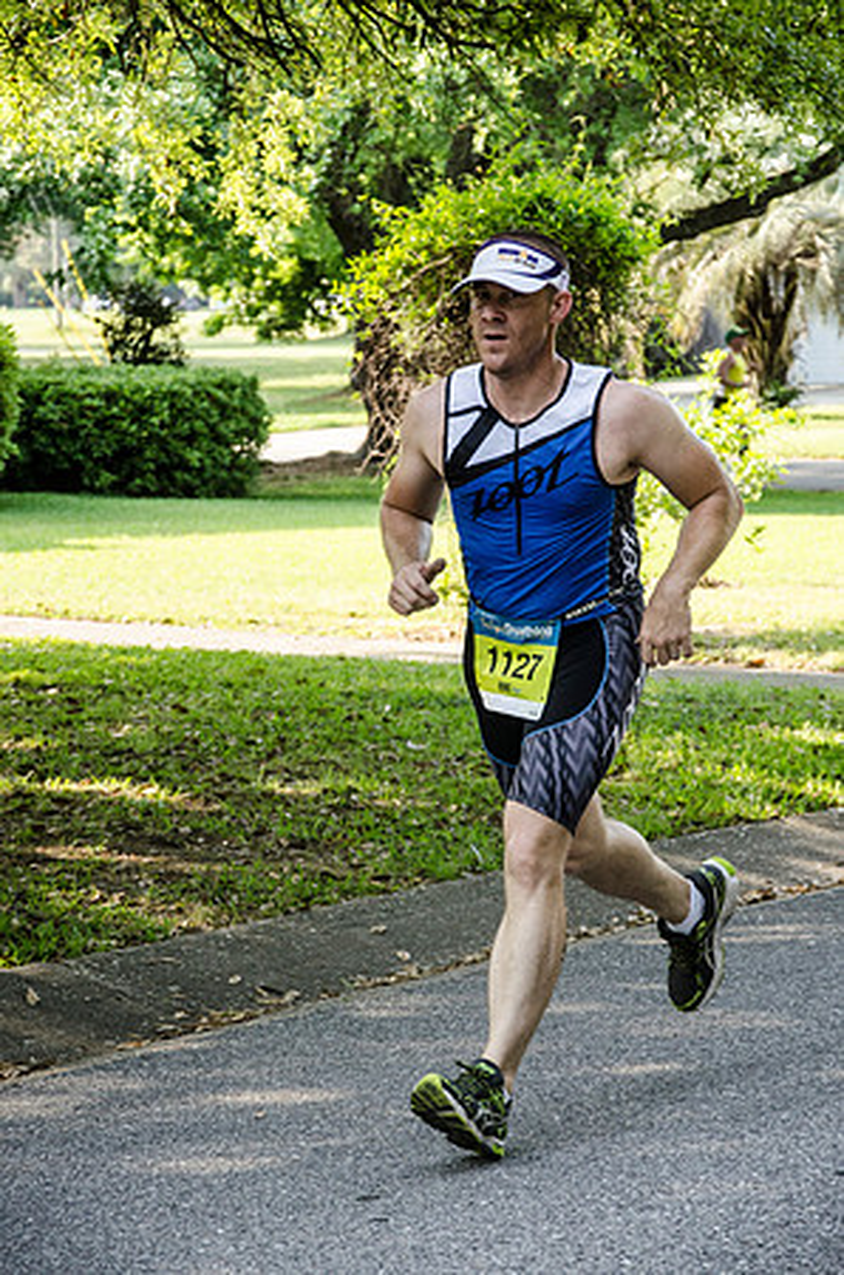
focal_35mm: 128
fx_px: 4504
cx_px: 422
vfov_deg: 16.1
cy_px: 638
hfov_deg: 10.7
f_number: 5.6
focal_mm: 85
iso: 800
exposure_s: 1/640
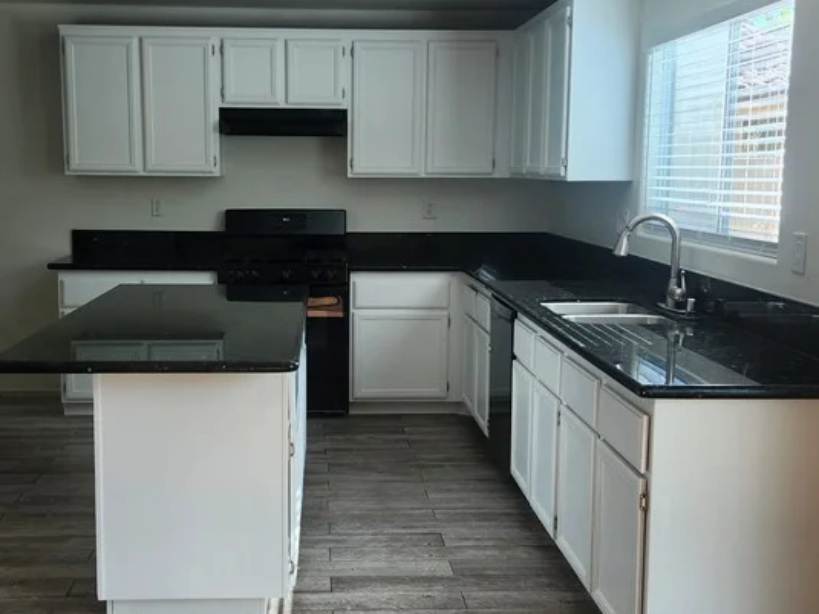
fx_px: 1041
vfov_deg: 32.9
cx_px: 349
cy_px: 306
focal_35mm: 44
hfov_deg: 42.8
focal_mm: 5.54
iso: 50
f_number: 1.8
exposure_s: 1/180
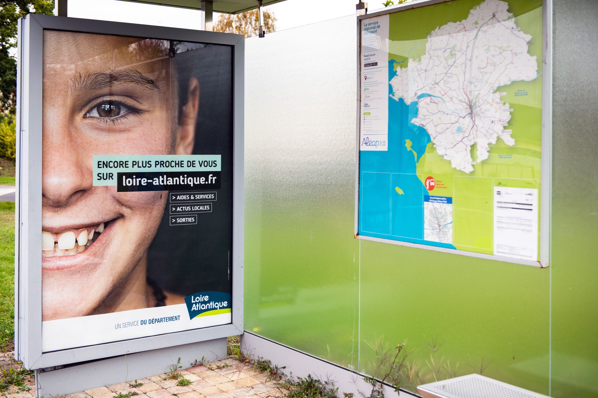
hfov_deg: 44.5
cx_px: 299
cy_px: 199
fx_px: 731
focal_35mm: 44
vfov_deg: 30.5
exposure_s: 1/500
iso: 64
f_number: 4
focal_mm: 44
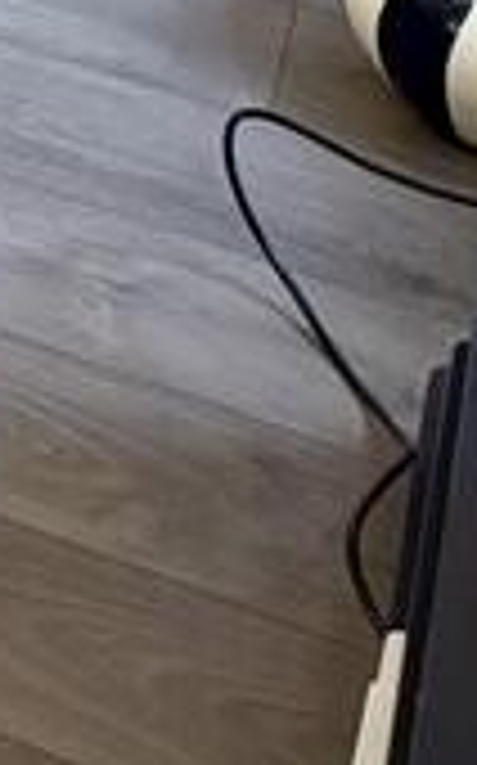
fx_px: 3188
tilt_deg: -16.7
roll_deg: -0.5
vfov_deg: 11.8
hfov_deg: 6.4
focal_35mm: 153
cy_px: -909
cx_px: -1647
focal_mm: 6.76
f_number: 1.78
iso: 320
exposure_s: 1/60
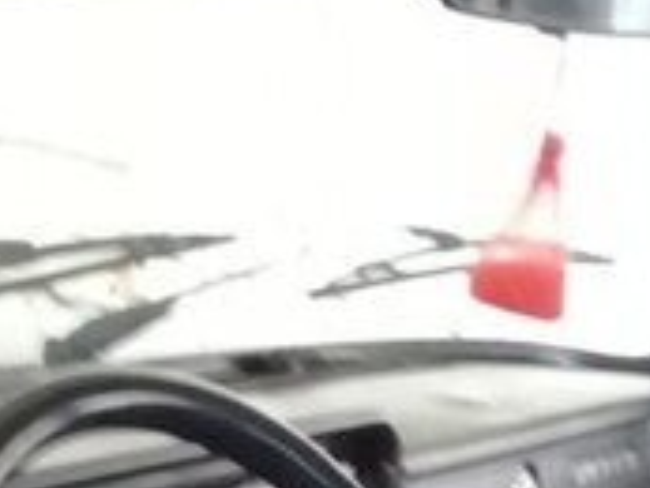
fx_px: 2217
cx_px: 173
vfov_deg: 11.6
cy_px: 880
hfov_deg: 16.6
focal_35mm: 118
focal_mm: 3.3
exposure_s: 1/17
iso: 400
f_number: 2.2
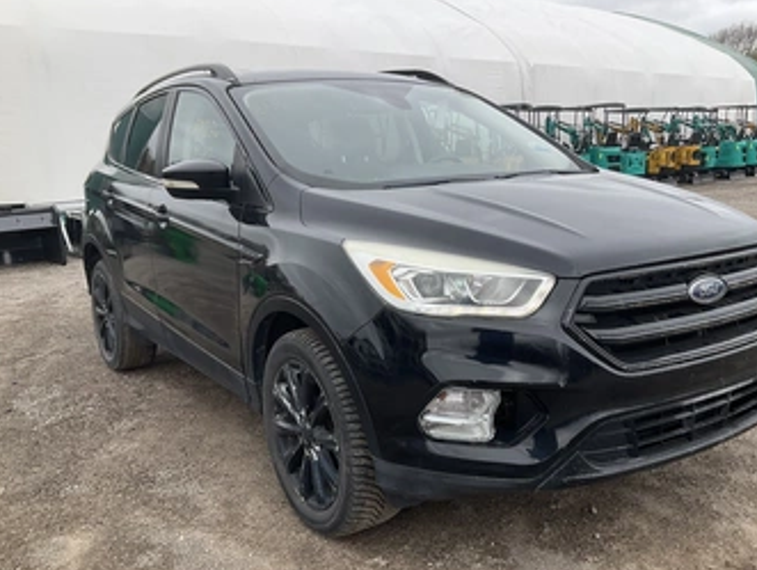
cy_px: 325
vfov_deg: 40.7
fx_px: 766
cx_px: 414
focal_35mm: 35
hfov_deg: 52.5
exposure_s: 1/412
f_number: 1.8
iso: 25
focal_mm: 3
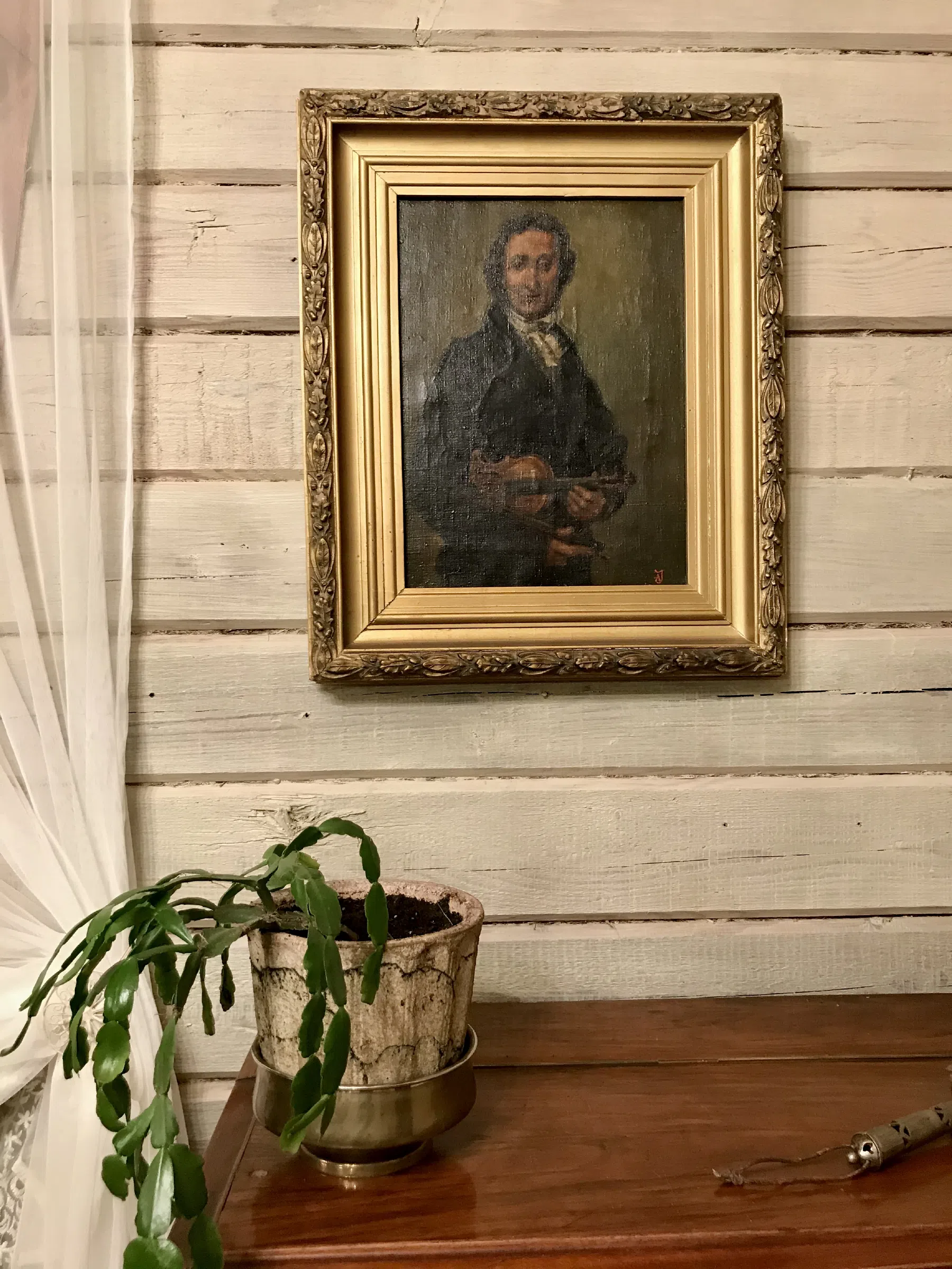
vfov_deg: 63.4
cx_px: 476
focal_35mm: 28
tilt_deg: +2.3
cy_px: 634
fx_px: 1027
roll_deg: +0.6
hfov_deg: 49.7
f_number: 1.8
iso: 50
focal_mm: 3.99
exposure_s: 1/17
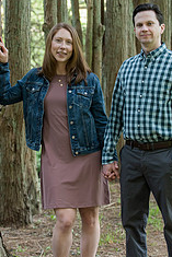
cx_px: 85
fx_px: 959
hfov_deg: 10.3
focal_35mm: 134
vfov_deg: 15.3
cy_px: 98
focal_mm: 70
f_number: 3.5
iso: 1250
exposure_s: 1/60
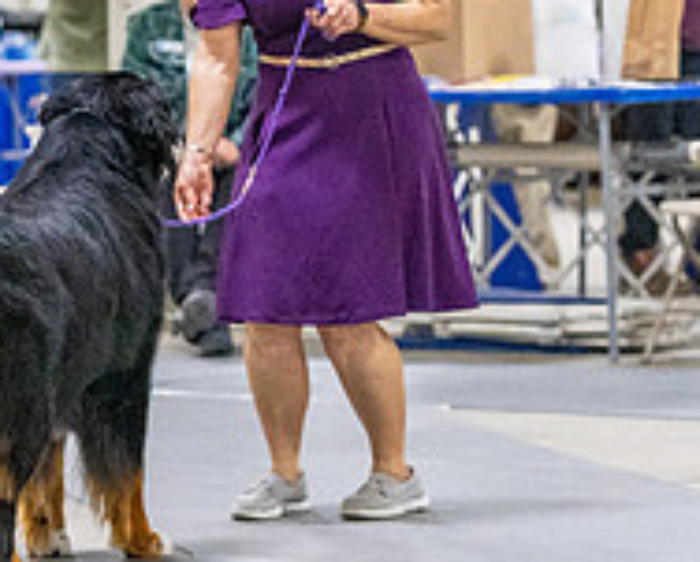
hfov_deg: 7.1
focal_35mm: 272
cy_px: 28
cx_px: 30
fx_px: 5644
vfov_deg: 5.7
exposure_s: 1/320
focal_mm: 94
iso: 6400
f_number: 3.2
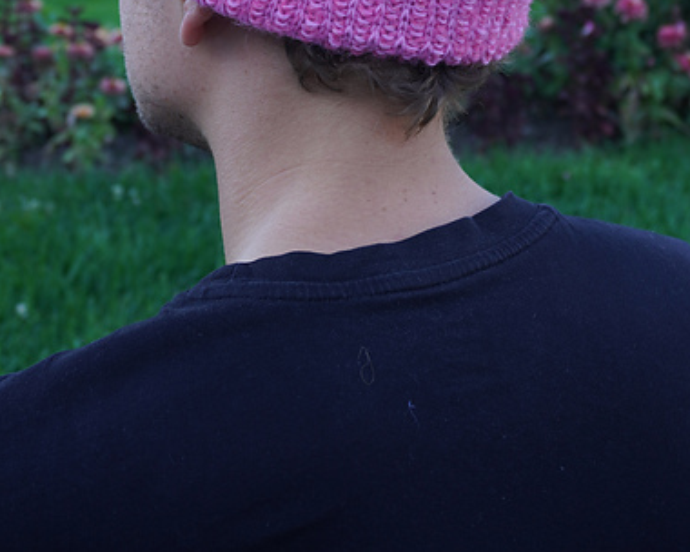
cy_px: -25
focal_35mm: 69
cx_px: 310
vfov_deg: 21.3
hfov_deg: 27.6
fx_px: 1405
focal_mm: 29
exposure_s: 1/80
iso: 100
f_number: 5.6
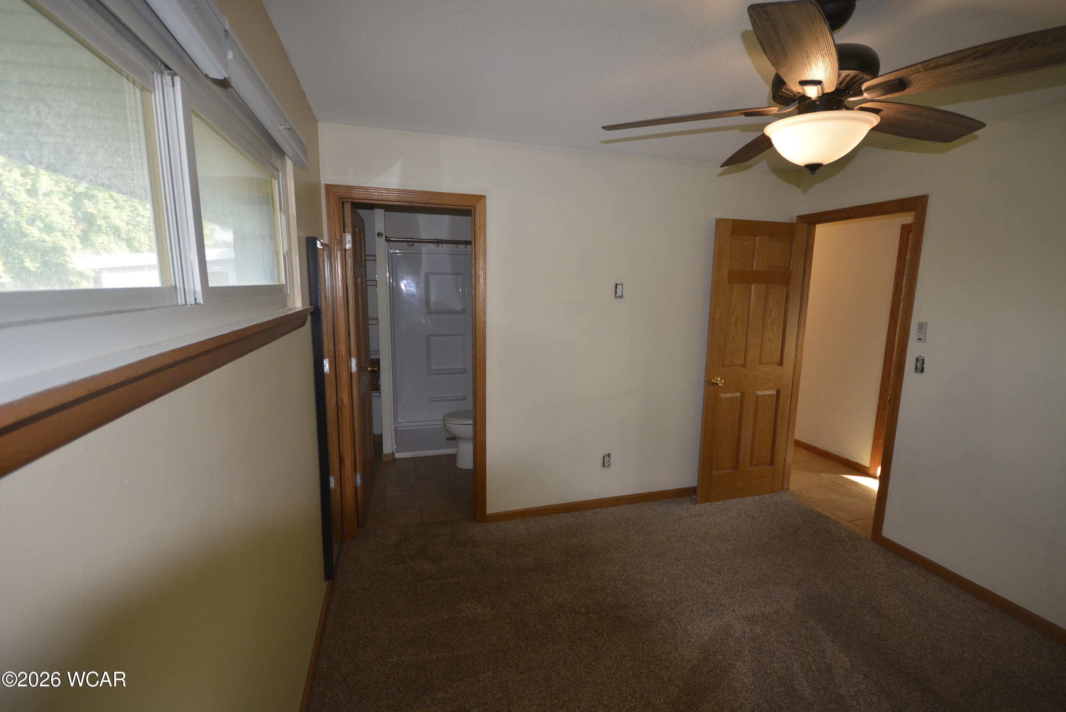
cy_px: 356
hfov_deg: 100.3
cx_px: 533
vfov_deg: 77.4
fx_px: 444
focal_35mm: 15
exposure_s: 1/60
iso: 560
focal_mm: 10
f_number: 4
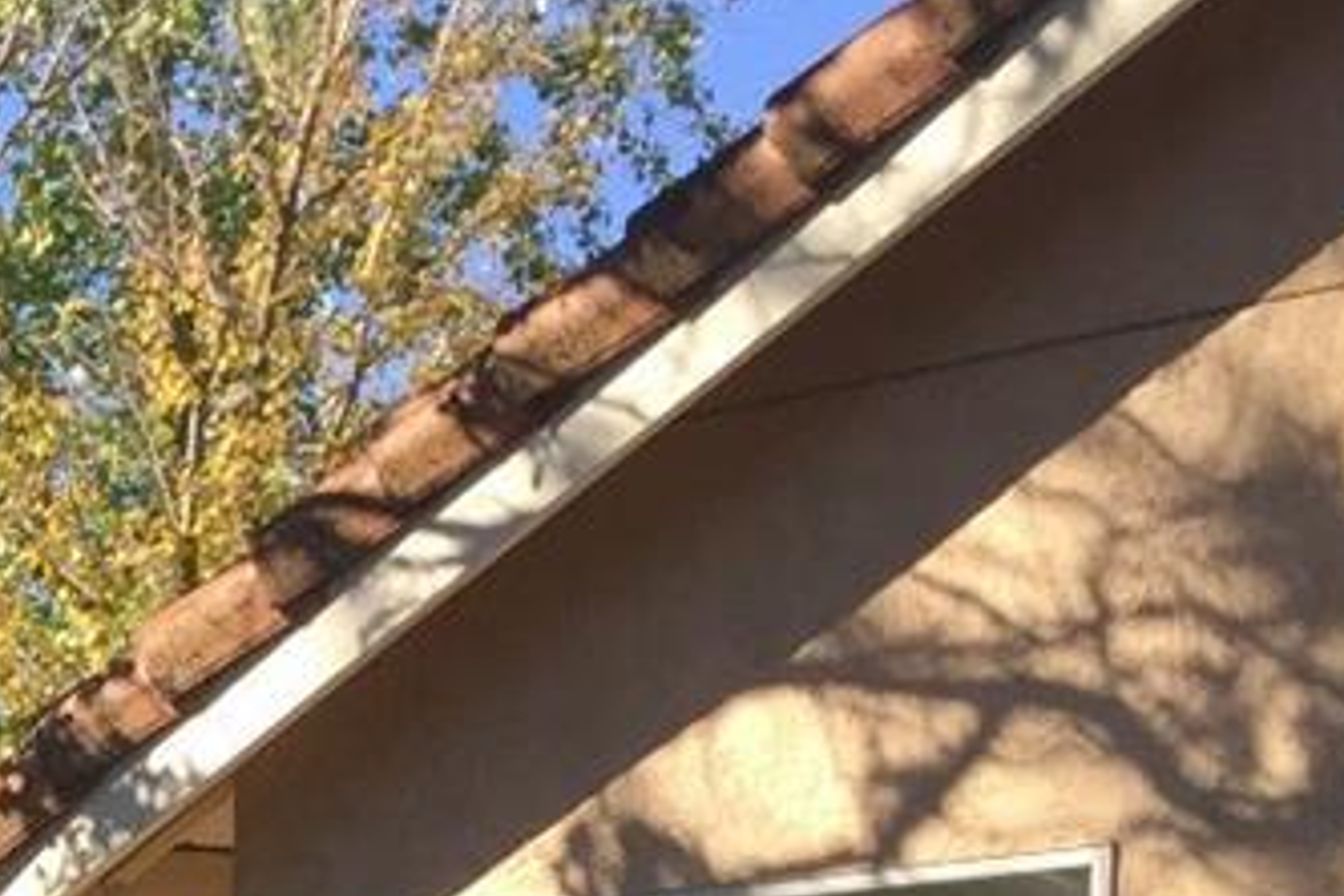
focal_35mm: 136
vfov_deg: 9.4
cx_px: -1061
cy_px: 1796
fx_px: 5077
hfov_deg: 13.5
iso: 32
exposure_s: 1/775
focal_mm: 4.15
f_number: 2.2
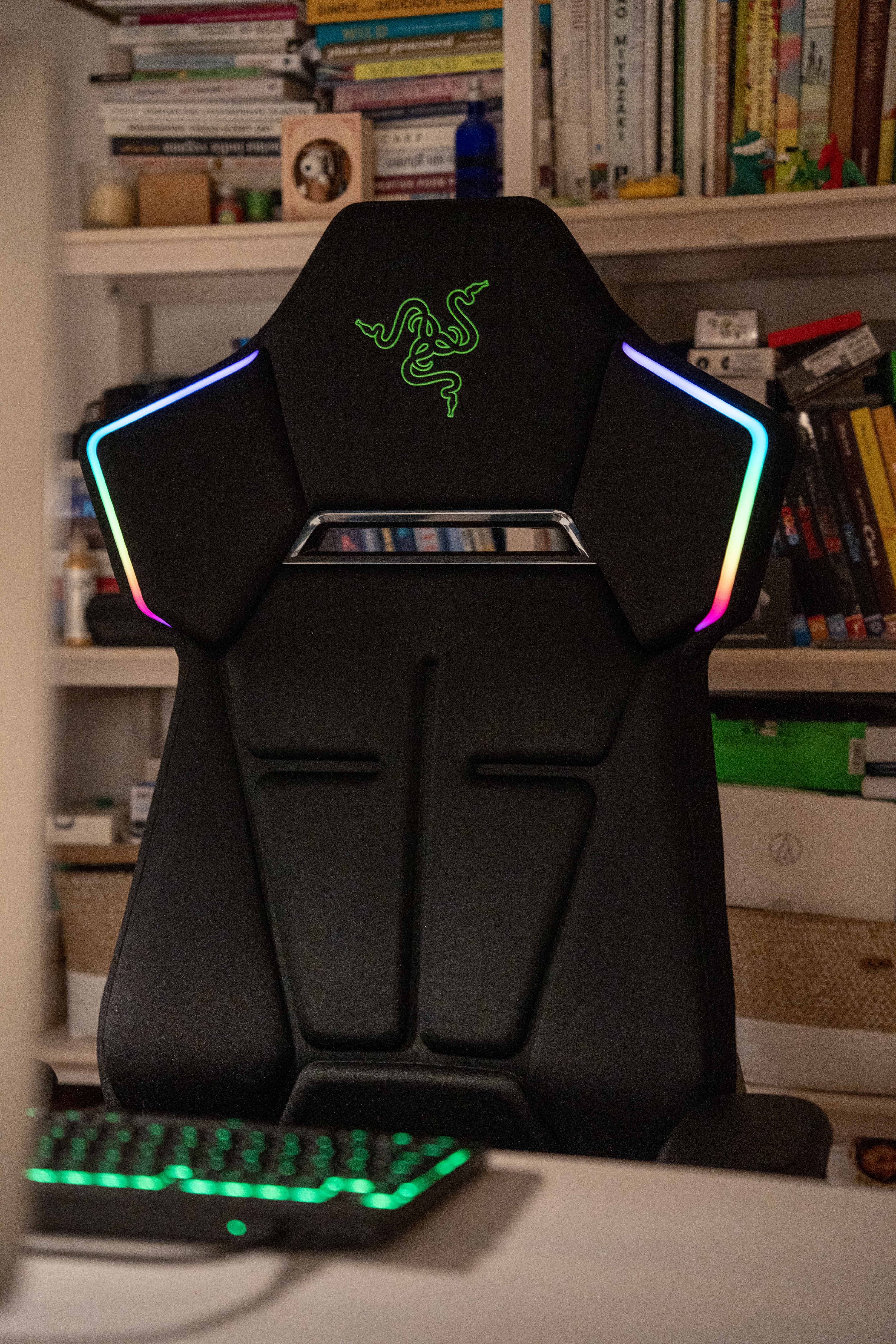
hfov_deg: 21.7
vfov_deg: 32.0
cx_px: 448
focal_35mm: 63
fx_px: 2341
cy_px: 672
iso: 2000
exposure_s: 1/100
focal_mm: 62.7
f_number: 2.8
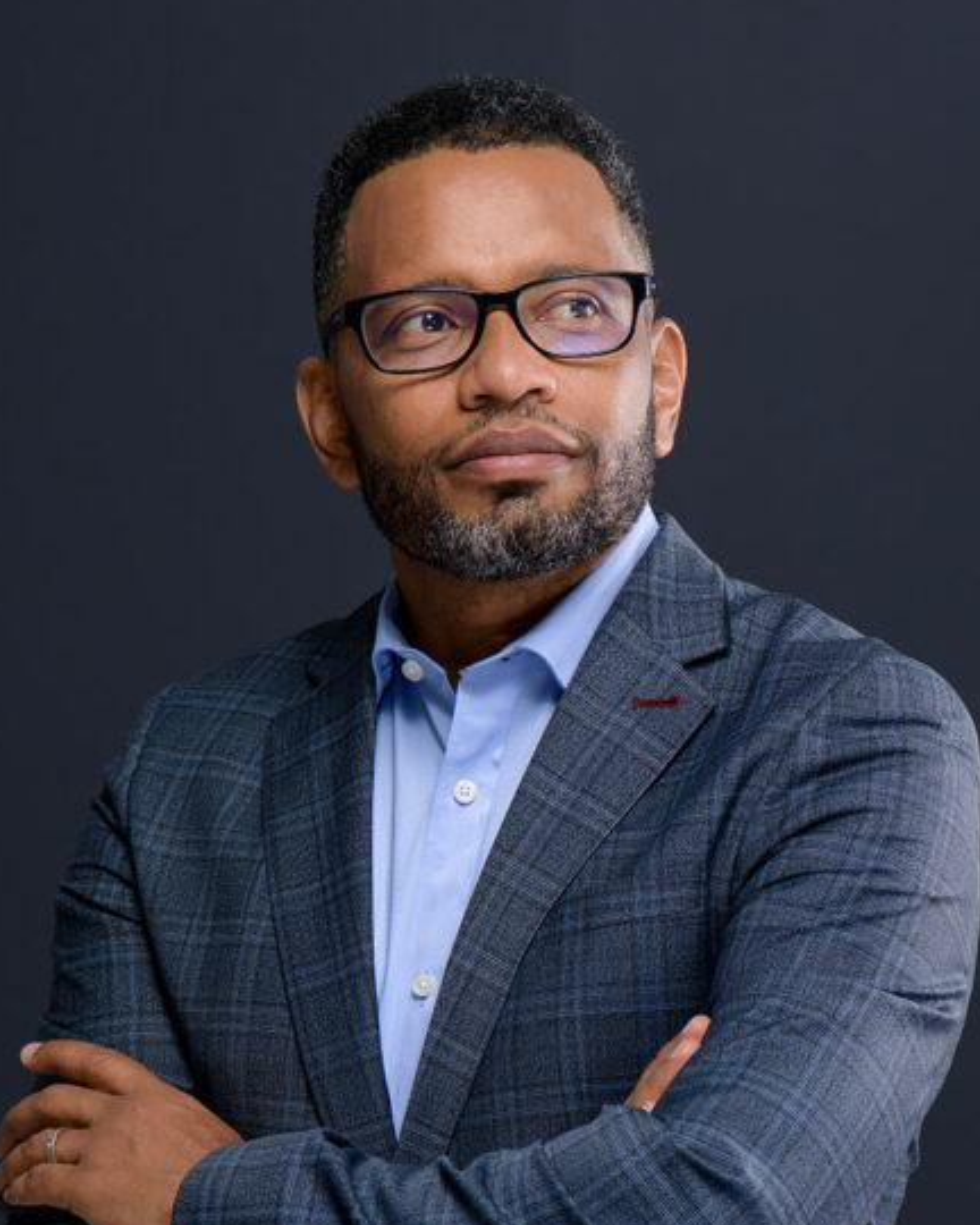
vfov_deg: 10.3
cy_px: 725
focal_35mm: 187
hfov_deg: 8.3
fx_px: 6780
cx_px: 529
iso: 100
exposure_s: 1/160
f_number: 8
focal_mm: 105
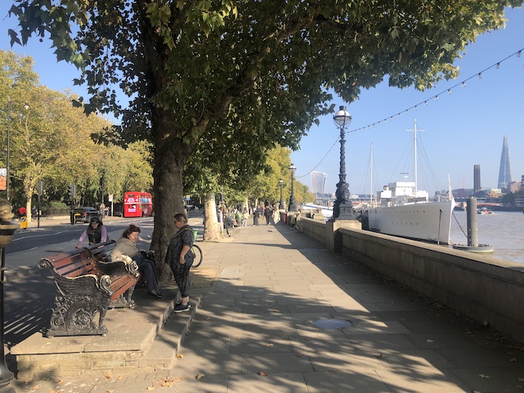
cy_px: 196
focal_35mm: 28
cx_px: 262
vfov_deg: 49.7
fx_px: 424
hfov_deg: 63.5
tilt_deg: +2.0
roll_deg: -1.2
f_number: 1.8
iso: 20
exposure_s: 1/867
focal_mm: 3.99
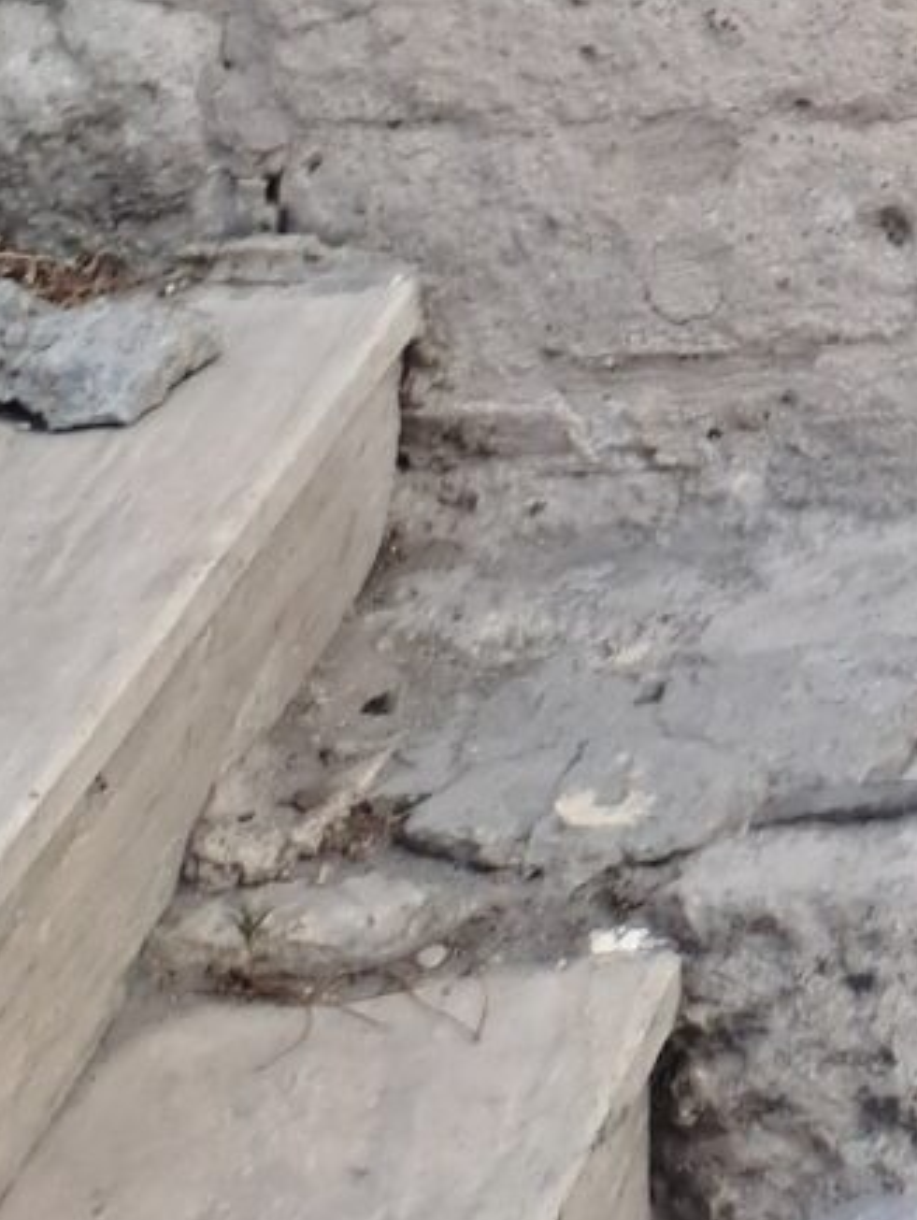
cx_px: 2316
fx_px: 5185
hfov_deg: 9.0
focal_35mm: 147
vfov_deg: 11.0
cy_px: -1831
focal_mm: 4.65
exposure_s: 1/100
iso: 40
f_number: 1.8
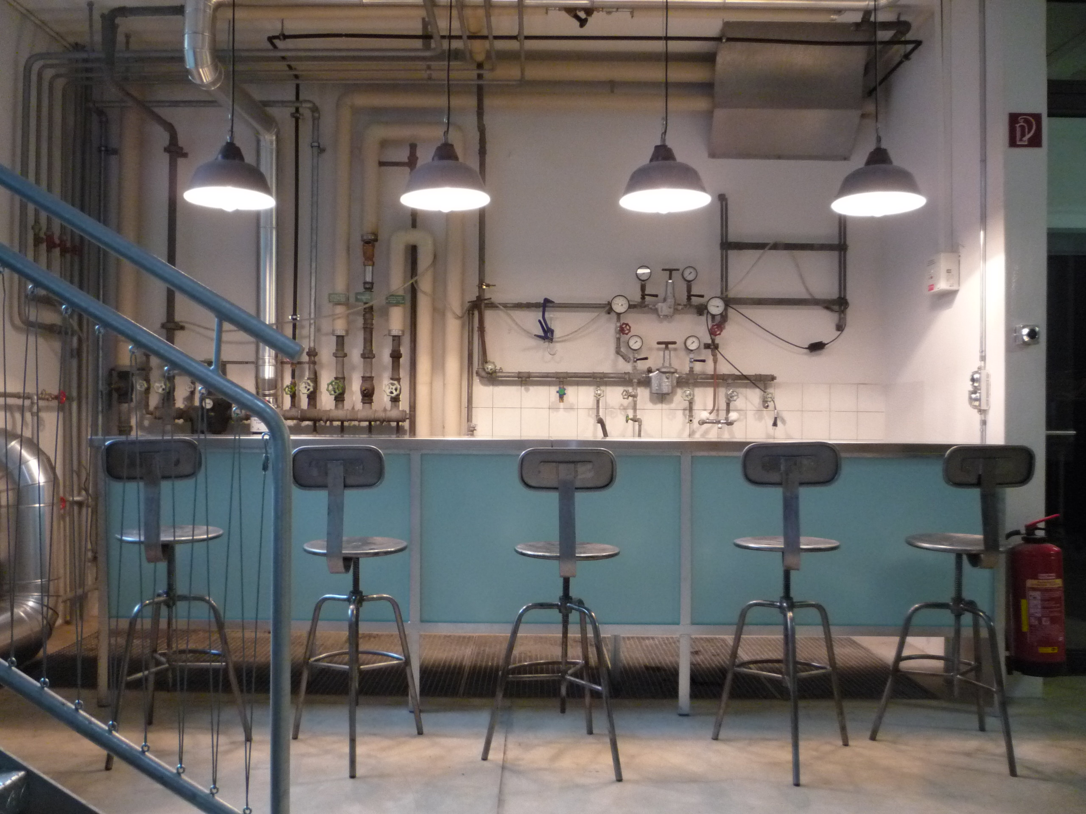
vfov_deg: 46.8
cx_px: 543
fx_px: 941
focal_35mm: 30
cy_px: 407
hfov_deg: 60.0
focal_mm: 5.2
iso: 400
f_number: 3.3
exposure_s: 1/8
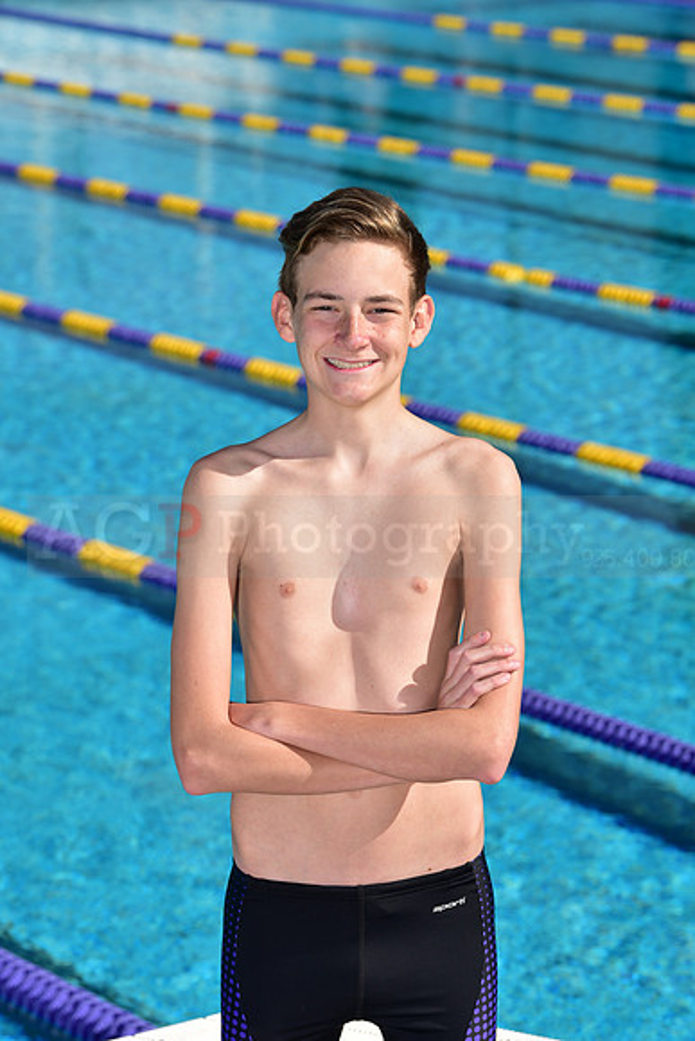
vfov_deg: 15.2
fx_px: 3907
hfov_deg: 10.2
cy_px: 520
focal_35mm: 135
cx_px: 348
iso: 64
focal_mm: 135
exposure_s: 1/250
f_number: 8
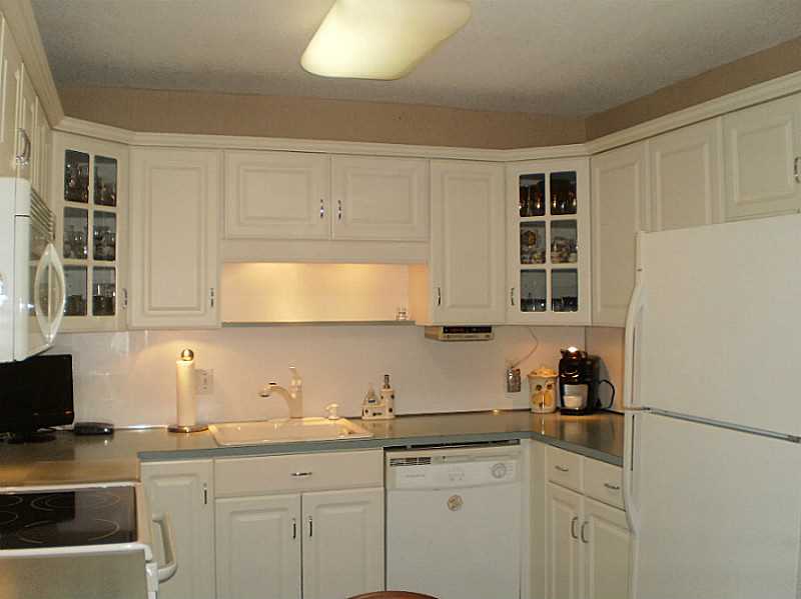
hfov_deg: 51.4
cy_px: 300
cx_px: 400
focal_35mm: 36
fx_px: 833
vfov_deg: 39.6
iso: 125
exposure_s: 1/30
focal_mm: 6.3
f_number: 3.1
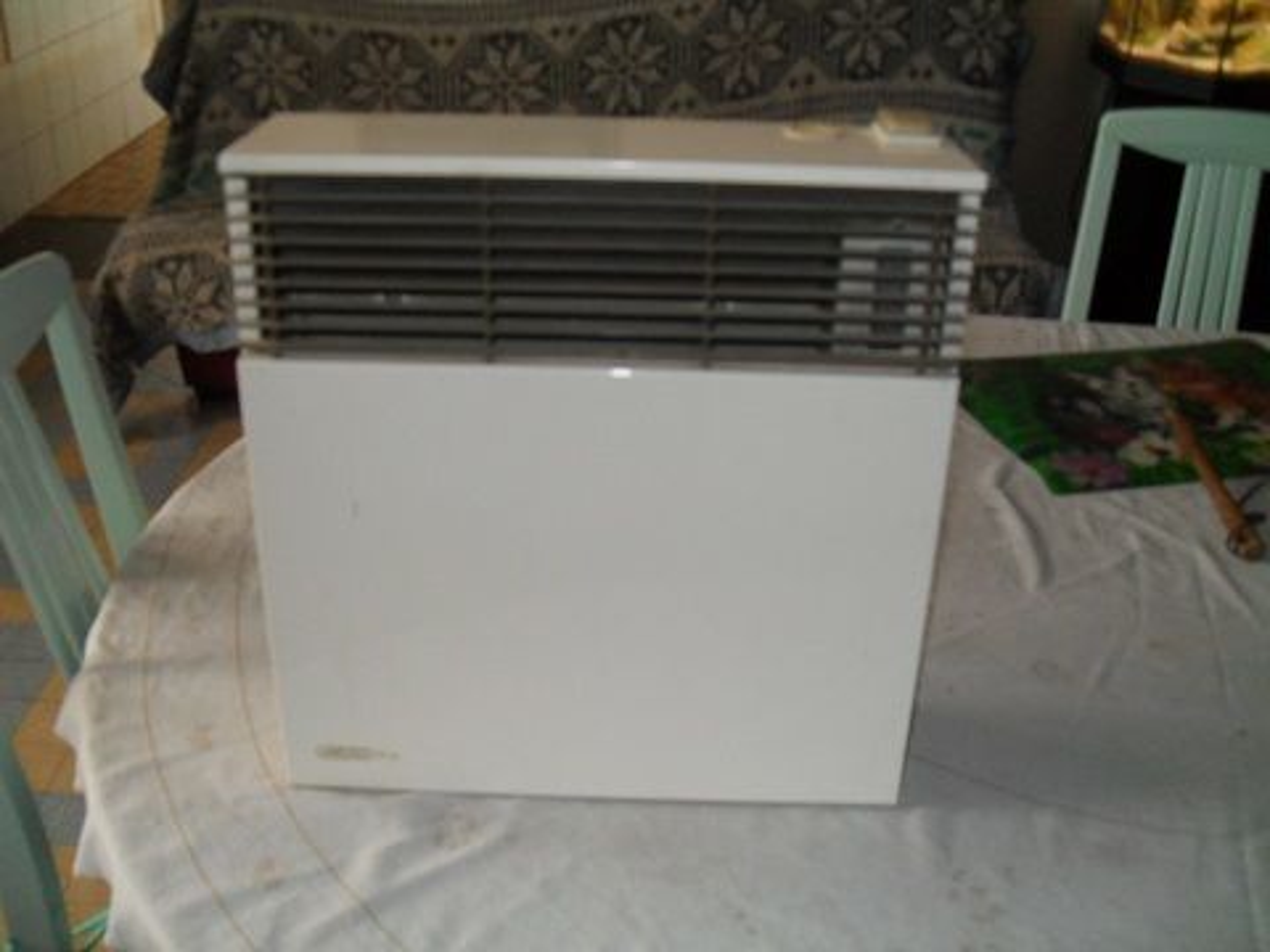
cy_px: 476
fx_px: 1284
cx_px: 635
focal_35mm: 35
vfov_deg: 40.7
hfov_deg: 52.6
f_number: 2.8
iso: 200
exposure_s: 1/45
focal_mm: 6.2
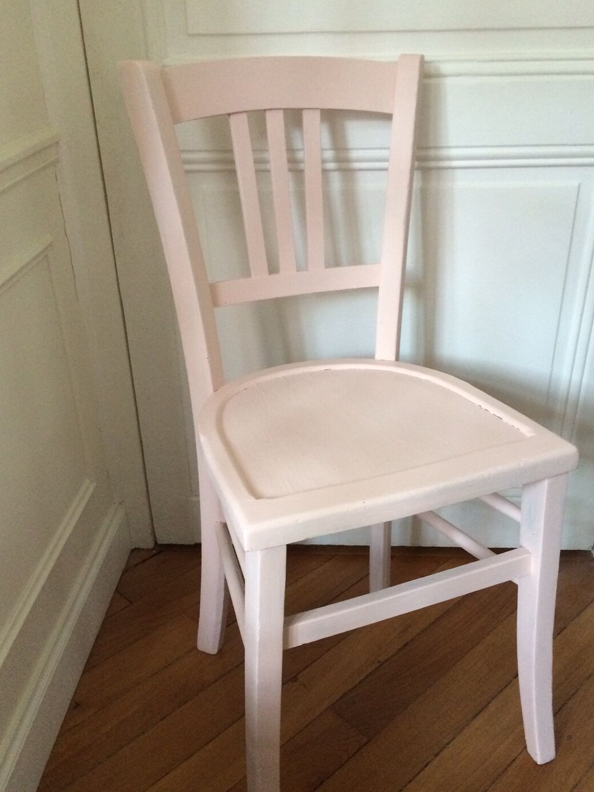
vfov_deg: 53.8
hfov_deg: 41.8
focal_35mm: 34
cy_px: 443
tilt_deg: -31.4
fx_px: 778
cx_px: 313
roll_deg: +0.9
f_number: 2.2
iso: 320
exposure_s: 1/25
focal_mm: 4.15
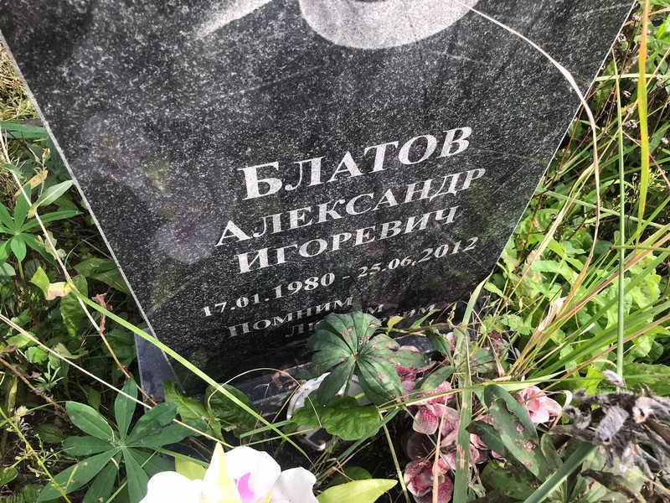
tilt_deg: -56.4
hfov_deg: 63.4
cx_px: 335
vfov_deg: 49.7
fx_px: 542
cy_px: 252
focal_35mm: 28
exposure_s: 1/349
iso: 20
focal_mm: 3.99
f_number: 1.8
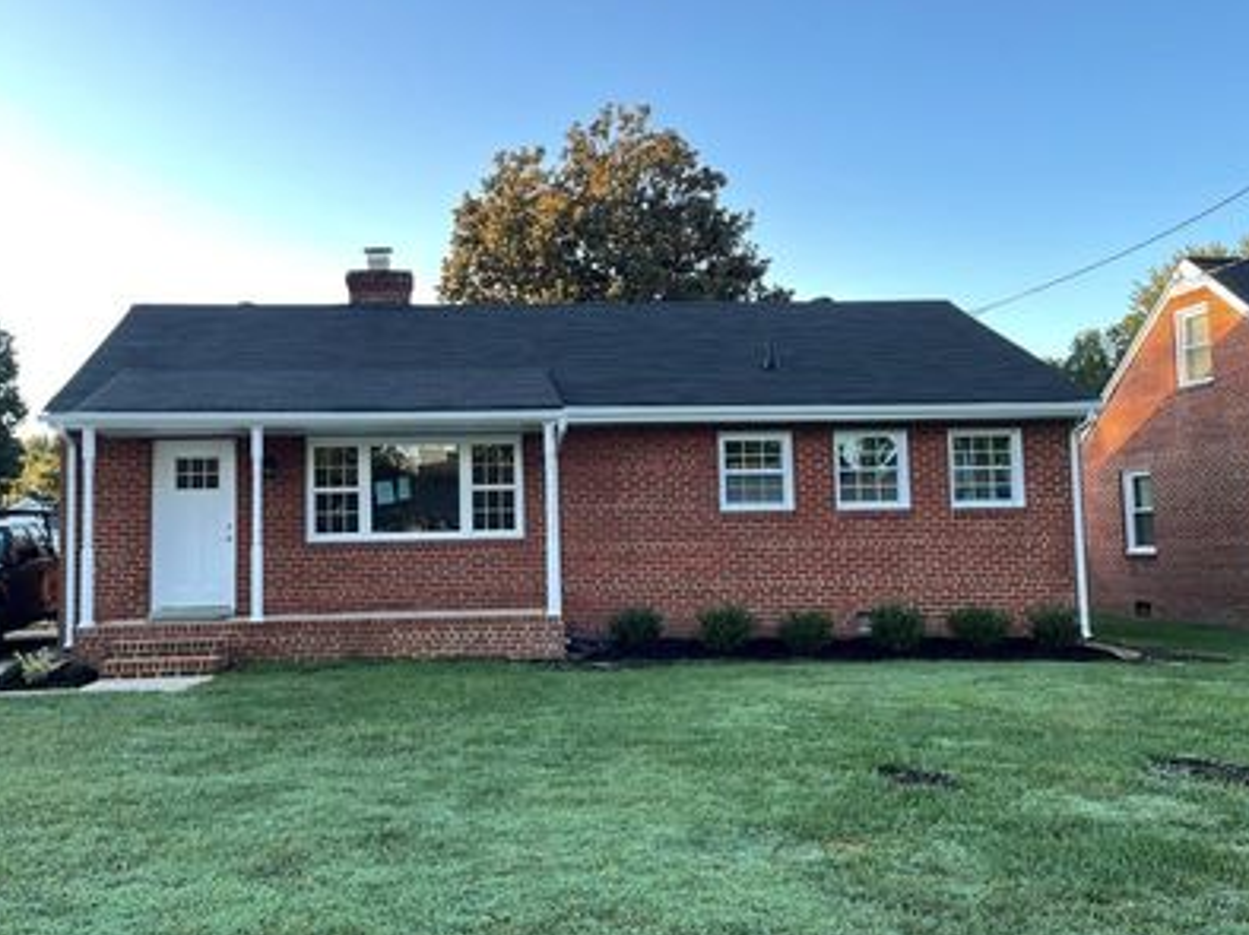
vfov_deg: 42.9
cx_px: 498
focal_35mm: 33
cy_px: 455
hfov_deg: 55.0
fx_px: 1190
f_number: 1.6
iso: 32
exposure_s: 1/131
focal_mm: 4.2
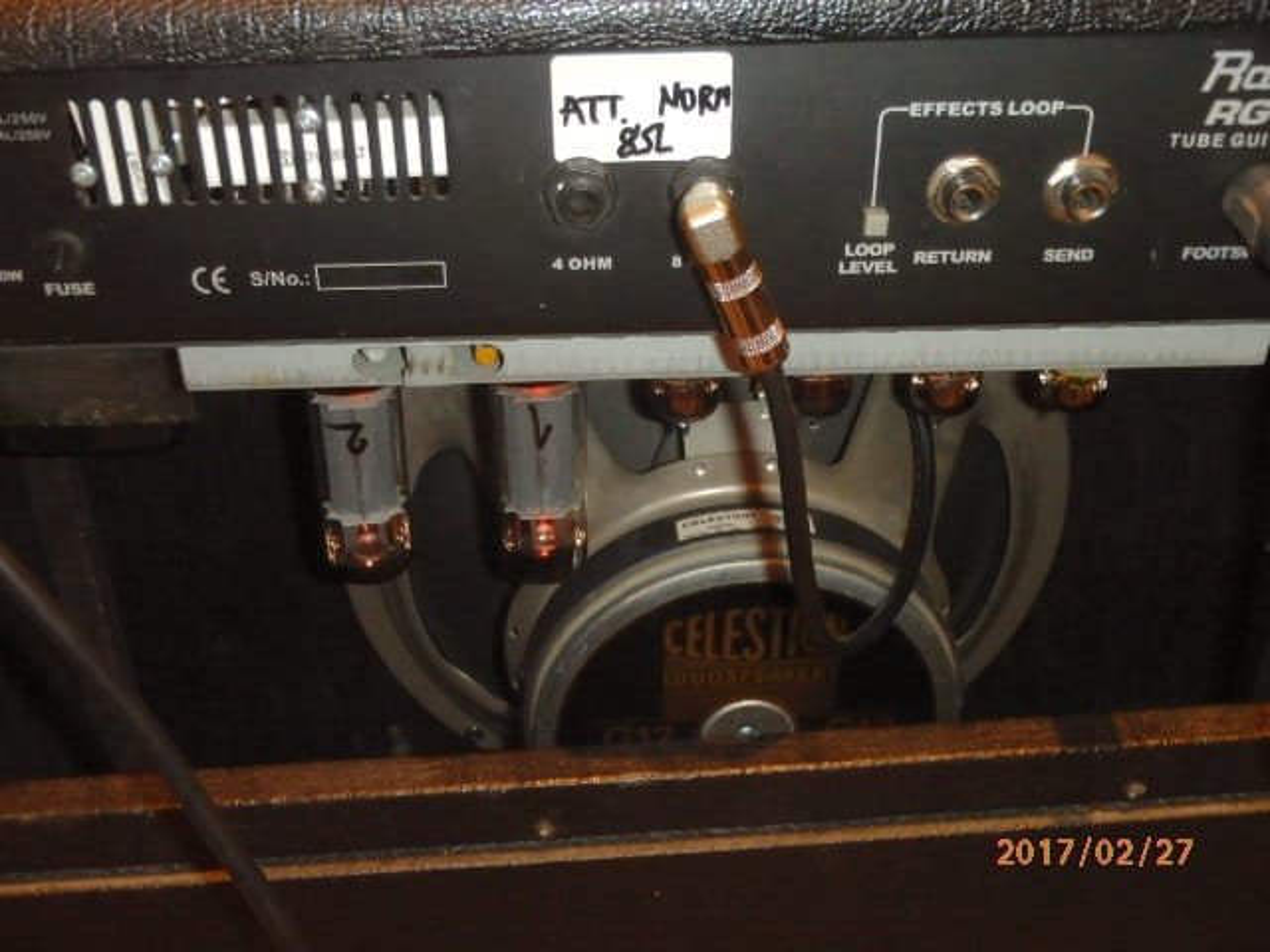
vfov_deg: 36.0
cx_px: 635
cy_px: 476
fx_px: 1468
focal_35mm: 40
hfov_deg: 46.8
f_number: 4.7
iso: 1600
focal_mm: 7.3
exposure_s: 1/8
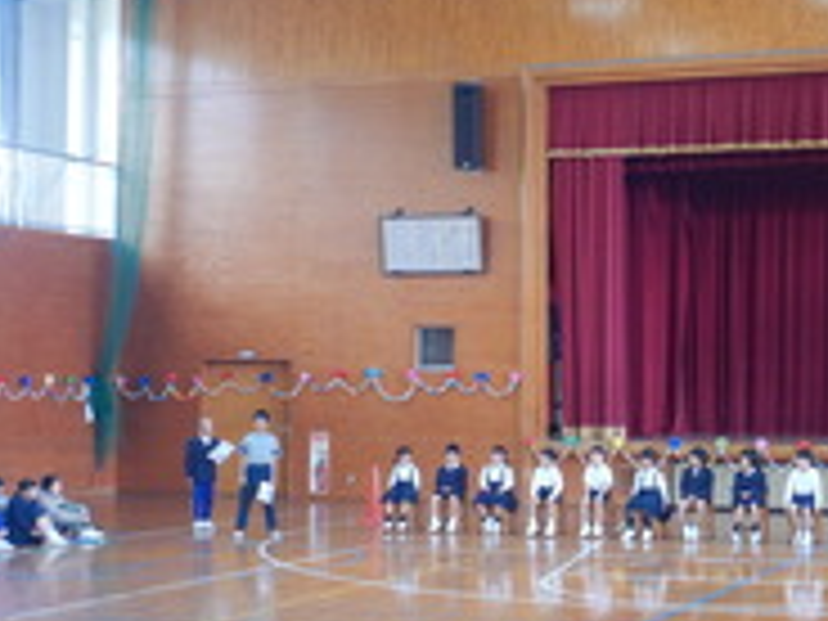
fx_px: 1770
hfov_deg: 26.0
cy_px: 320
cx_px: 608
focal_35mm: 74
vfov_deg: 19.9
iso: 280
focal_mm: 6.1
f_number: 4.2
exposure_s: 1/30
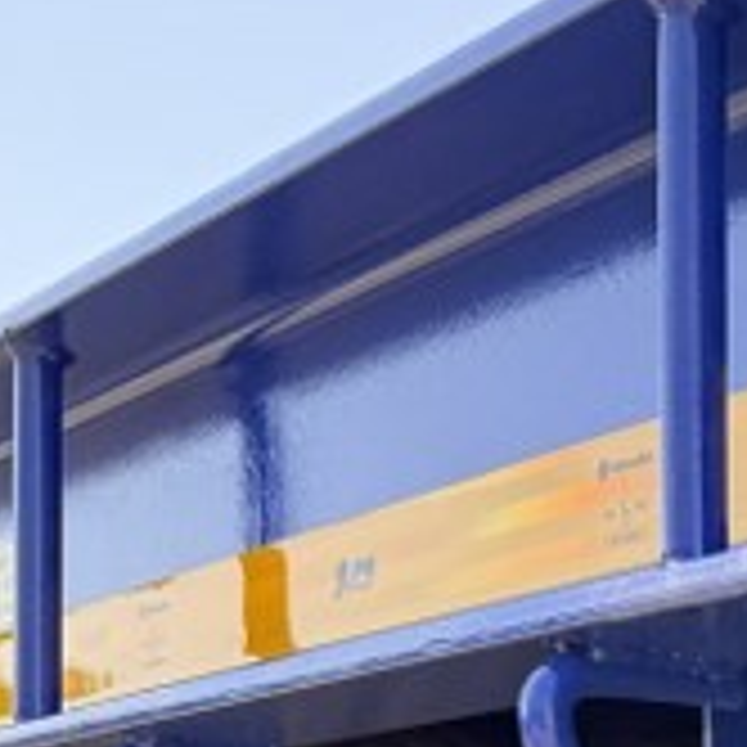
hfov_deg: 14.0
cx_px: 1566
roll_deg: +1.9
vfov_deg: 15.6
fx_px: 2490
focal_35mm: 102
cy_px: 1138
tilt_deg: -3.4
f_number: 1.78
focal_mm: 6.76
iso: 80
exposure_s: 1/524
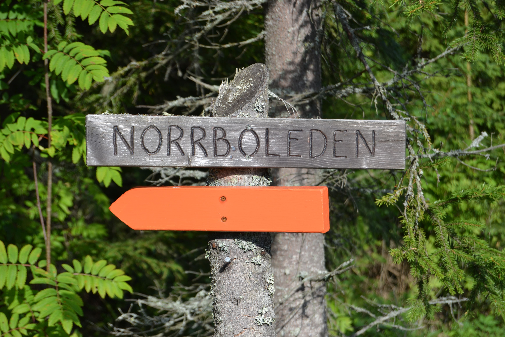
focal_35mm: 82
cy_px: 168
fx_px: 1157
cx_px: 252
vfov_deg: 16.6
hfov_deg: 24.6
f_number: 7.1
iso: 100
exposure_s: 1/200
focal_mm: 55
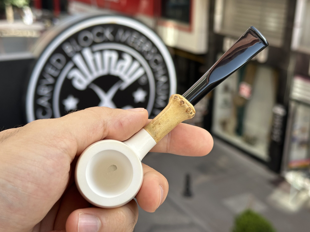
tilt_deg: -17.8
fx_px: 439
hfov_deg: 38.9
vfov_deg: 29.7
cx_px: 155
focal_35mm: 49
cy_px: 116
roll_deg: -1.3
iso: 64
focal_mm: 6.86
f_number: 1.78
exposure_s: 1/685
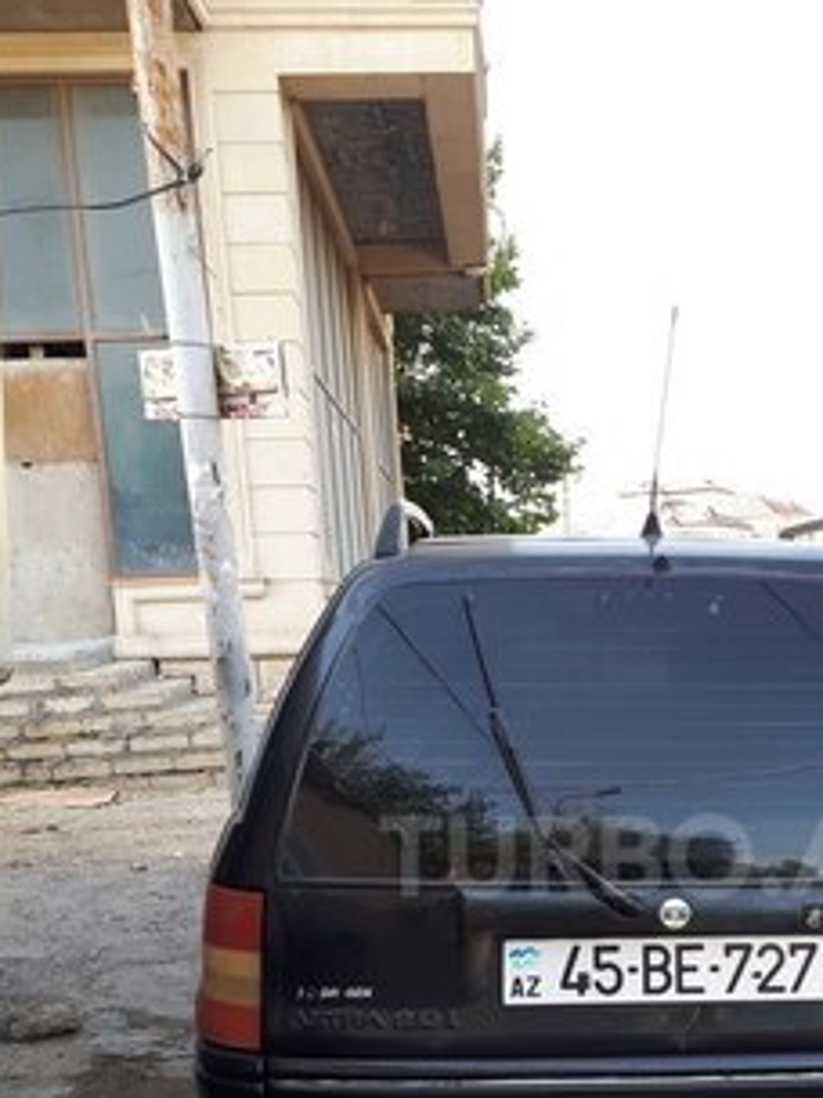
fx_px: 1395
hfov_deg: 32.0
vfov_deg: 41.4
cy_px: 856
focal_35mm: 44
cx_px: 657
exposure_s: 1/106
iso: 40
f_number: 1.9
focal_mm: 3.6
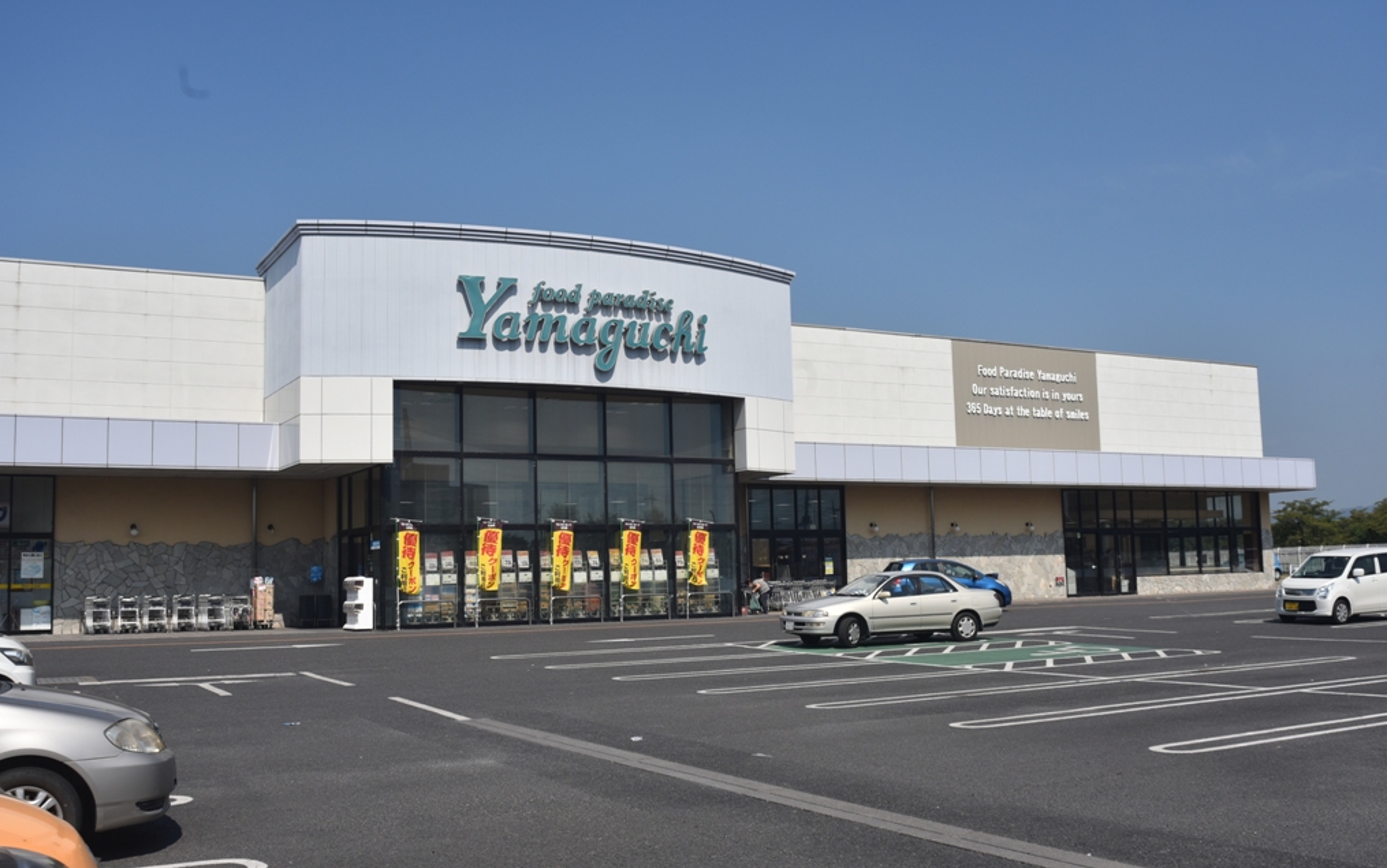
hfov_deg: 54.0
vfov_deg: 35.4
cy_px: 436
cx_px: 697
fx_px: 1361
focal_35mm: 36
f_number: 11
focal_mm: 35
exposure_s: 1/500
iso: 200
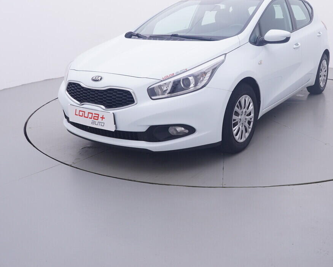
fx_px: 343
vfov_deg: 42.3
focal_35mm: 35
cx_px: 216
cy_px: 109
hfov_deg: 51.1
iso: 200
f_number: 5
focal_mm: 15
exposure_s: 1/80
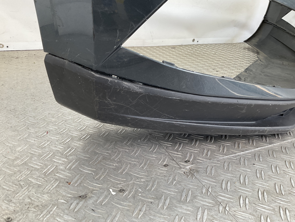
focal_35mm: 29
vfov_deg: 48.2
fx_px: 247
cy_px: 111
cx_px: 148
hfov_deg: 61.7
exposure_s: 1/100
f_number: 1.8
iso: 32
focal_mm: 3
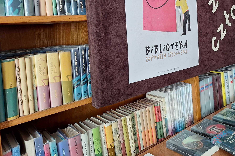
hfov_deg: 54.1
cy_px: 36
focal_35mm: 34
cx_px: 166
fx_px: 222
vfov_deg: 37.7
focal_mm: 5.54
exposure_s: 1/50
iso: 80
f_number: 1.8
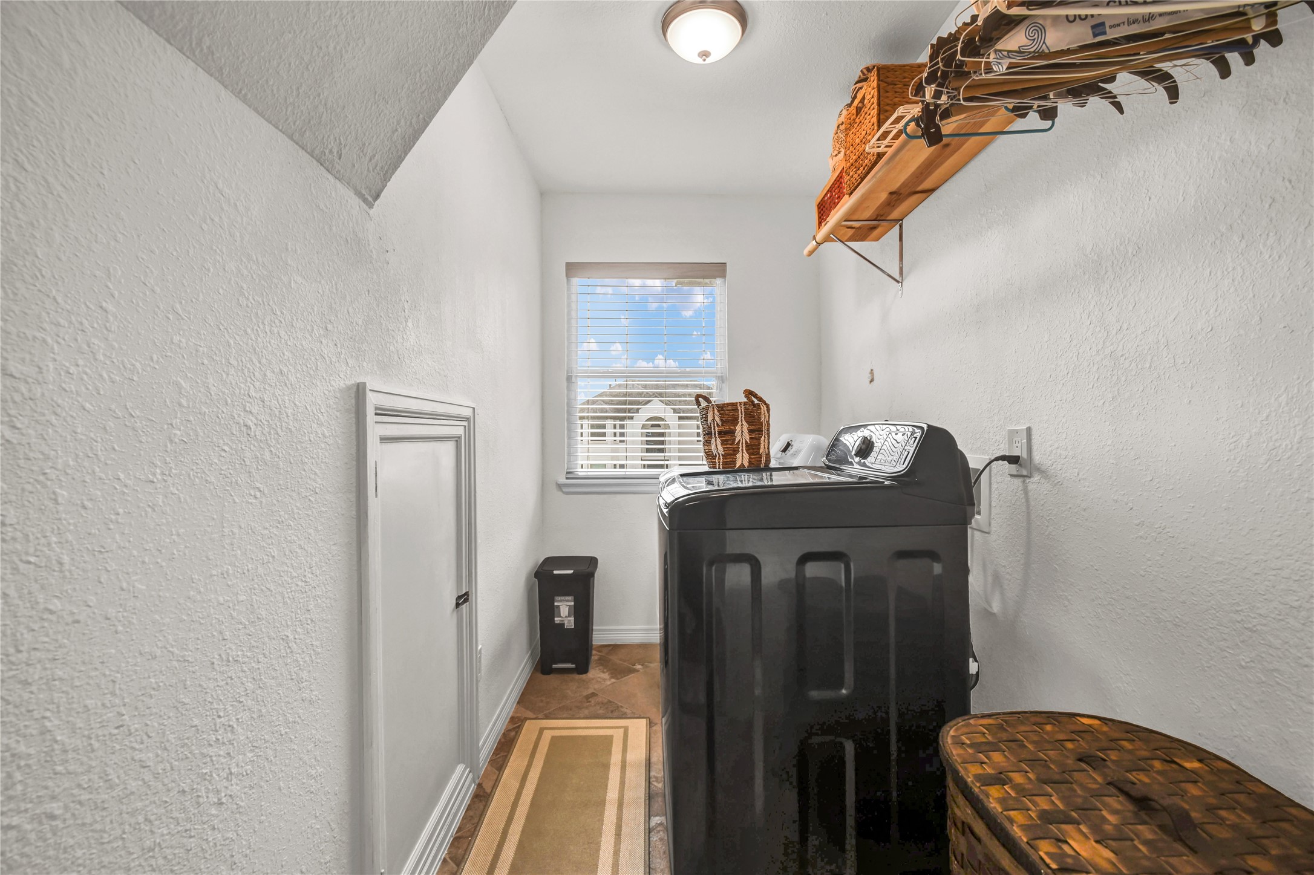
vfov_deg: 77.3
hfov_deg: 100.4
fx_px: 547
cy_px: 438
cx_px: 657
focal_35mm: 15
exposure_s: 1/60
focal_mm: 10
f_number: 7.1
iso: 100
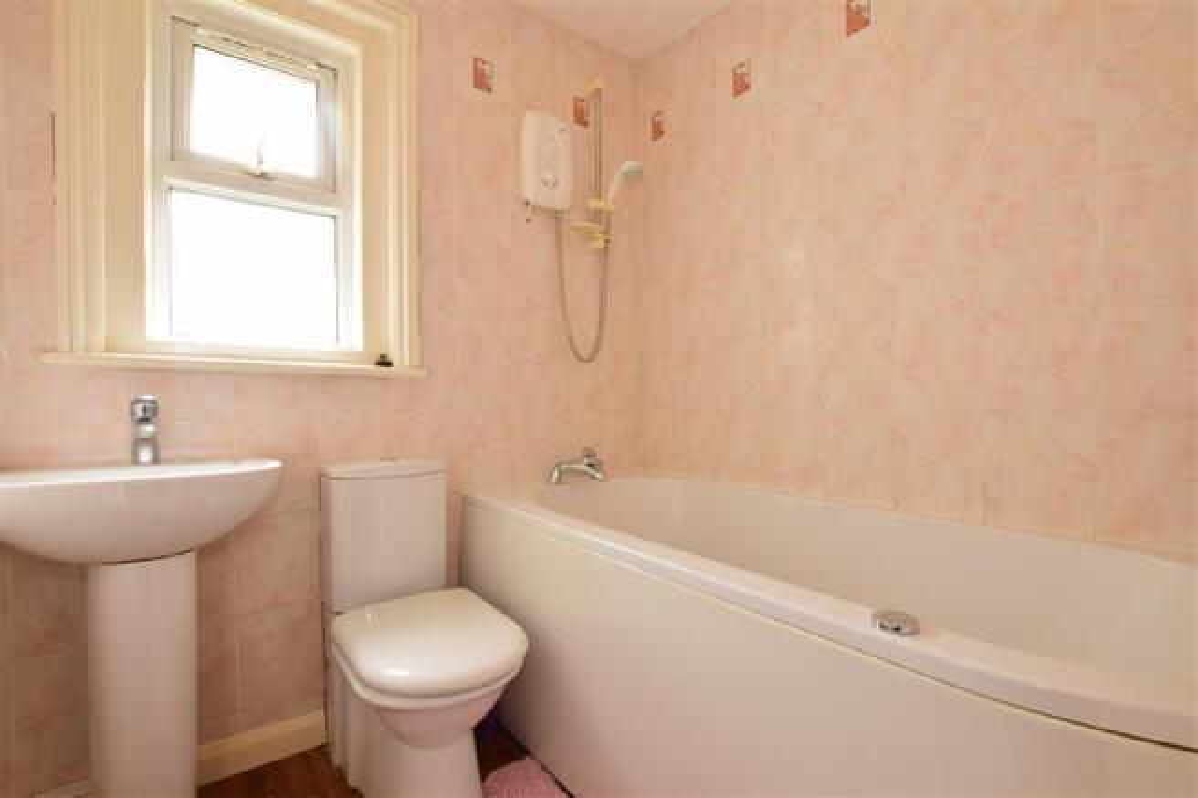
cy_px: 399
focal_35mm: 15
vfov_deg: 77.3
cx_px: 599
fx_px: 499
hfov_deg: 100.4
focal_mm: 10
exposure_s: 1/2.5
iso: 250
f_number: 18
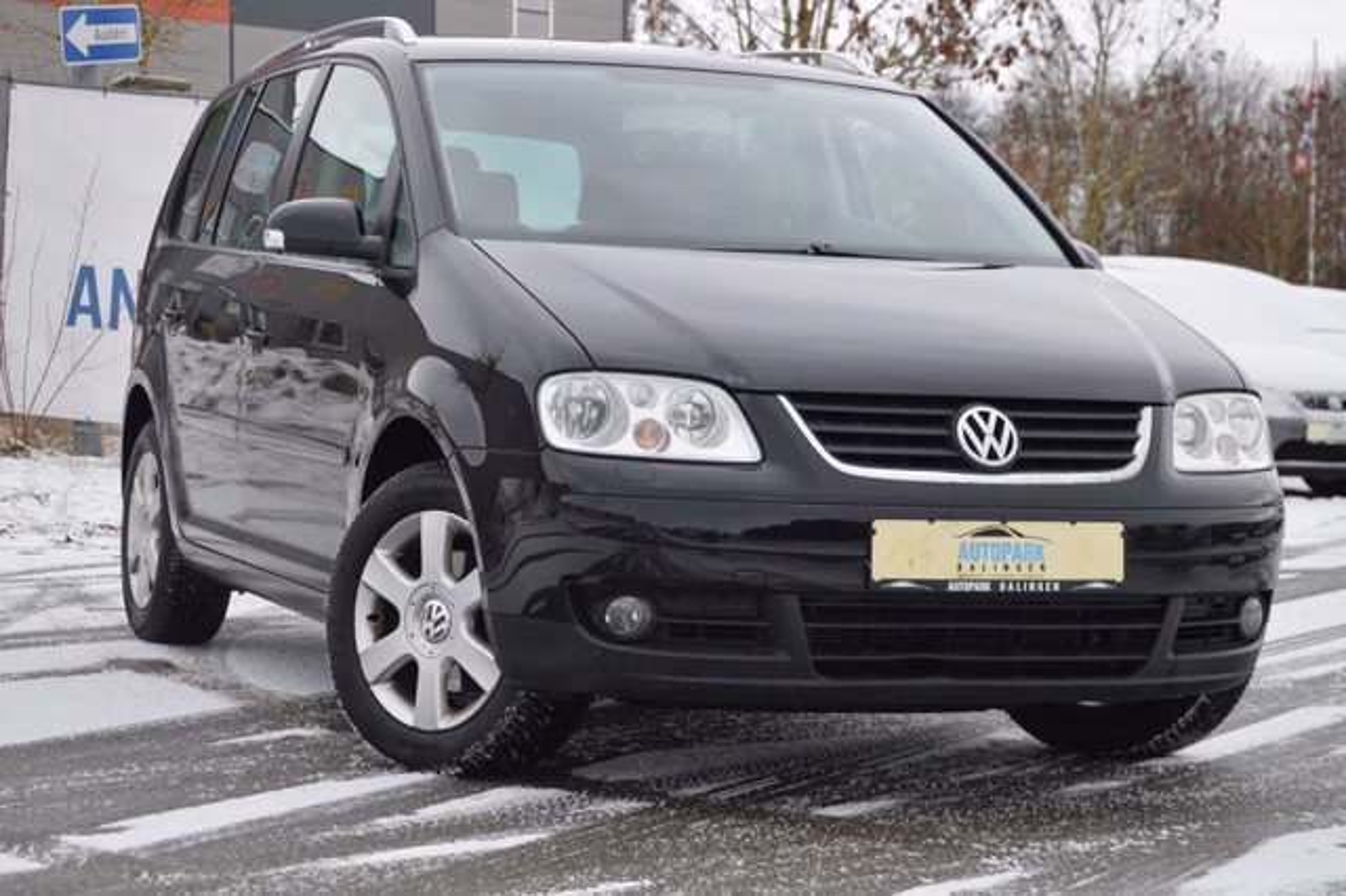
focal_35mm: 78
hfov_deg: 26.0
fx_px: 2915
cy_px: 448
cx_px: 673
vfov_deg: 17.5
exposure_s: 1/125
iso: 200
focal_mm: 52
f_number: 5.6
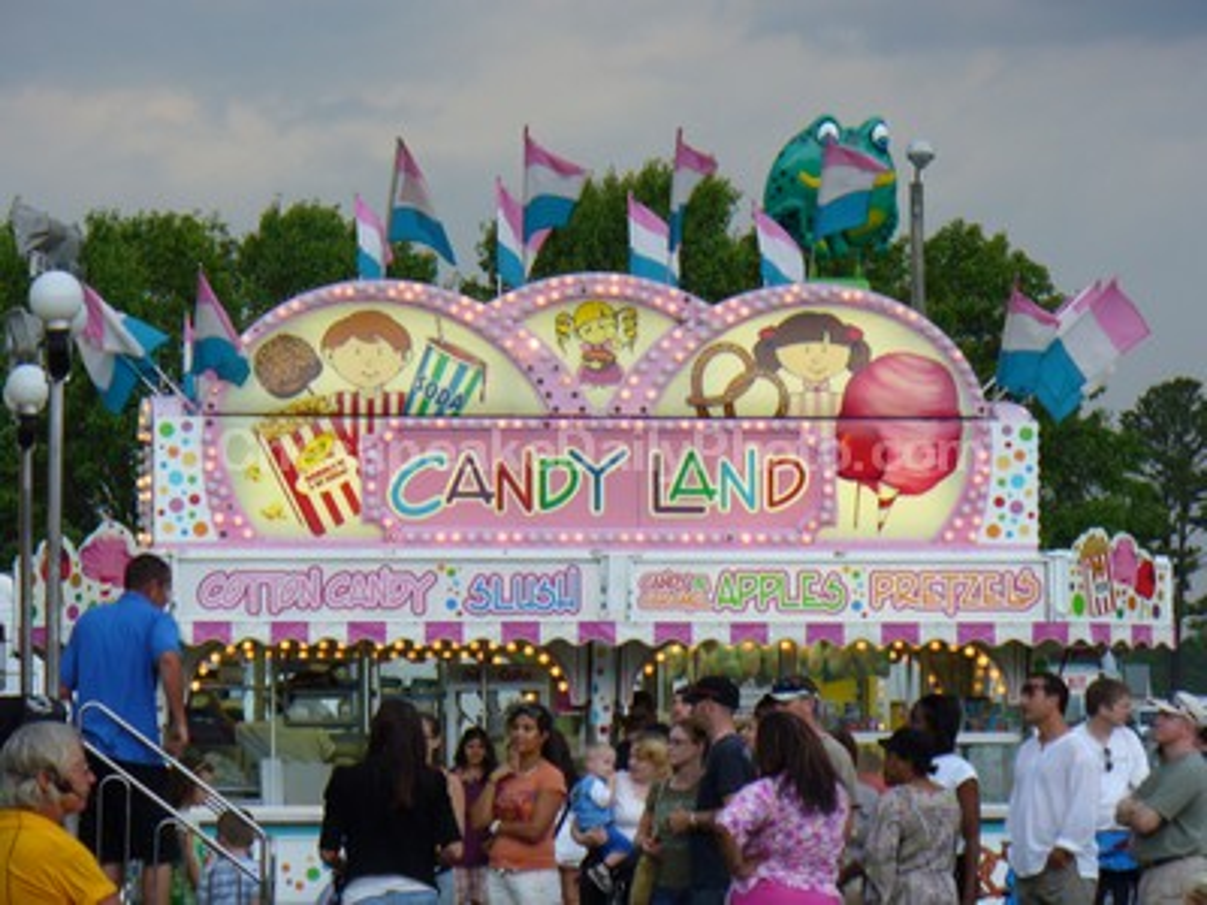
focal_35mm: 157
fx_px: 5474
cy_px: 452
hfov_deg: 12.6
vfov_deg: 9.5
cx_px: 604
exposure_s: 1/100
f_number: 4
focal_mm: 25.9
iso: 80
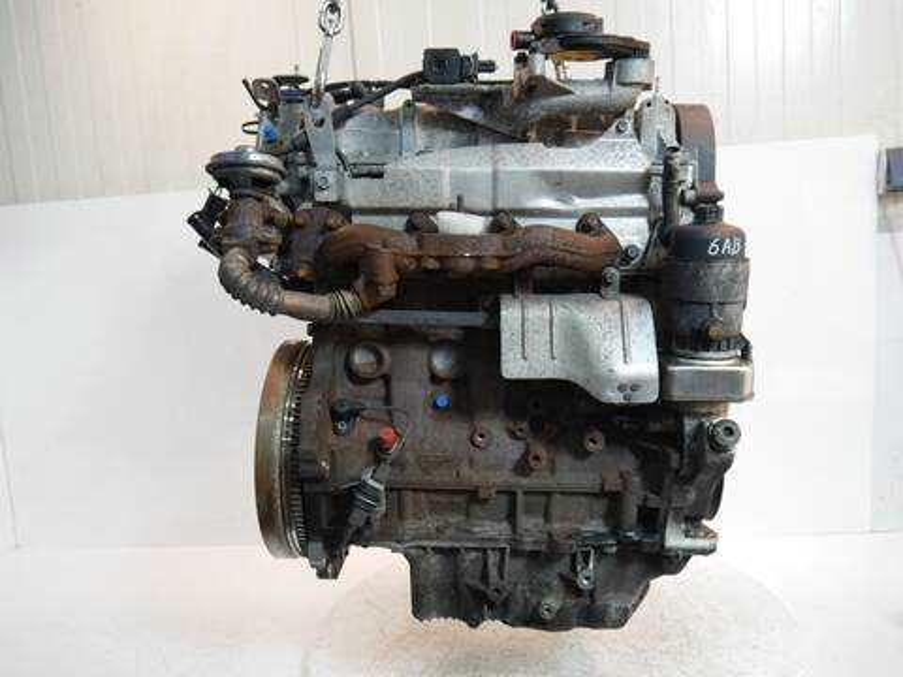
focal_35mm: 28
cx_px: 452
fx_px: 730
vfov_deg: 49.7
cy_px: 338
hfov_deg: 63.4
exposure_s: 1/60
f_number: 3.5
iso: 400
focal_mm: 14
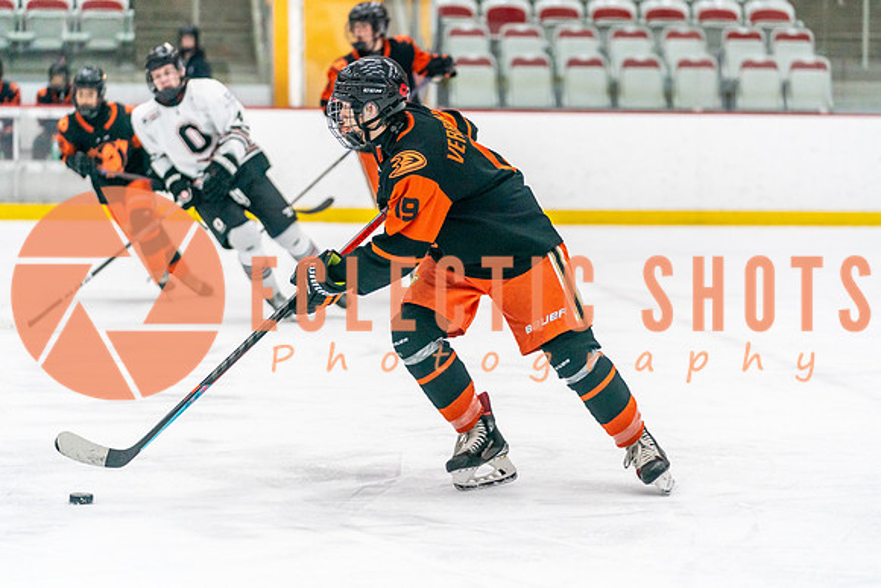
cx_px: 473
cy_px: 272
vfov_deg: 10.6
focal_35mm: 129
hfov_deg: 15.9
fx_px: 3157
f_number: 2.8
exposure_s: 1/1250
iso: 3200
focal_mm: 115
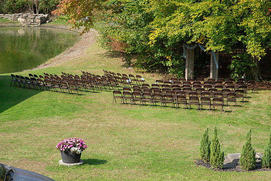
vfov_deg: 15.5
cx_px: 138
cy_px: 91
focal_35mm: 88
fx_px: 663
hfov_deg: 23.1
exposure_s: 1/320
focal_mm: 85
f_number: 11
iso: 800
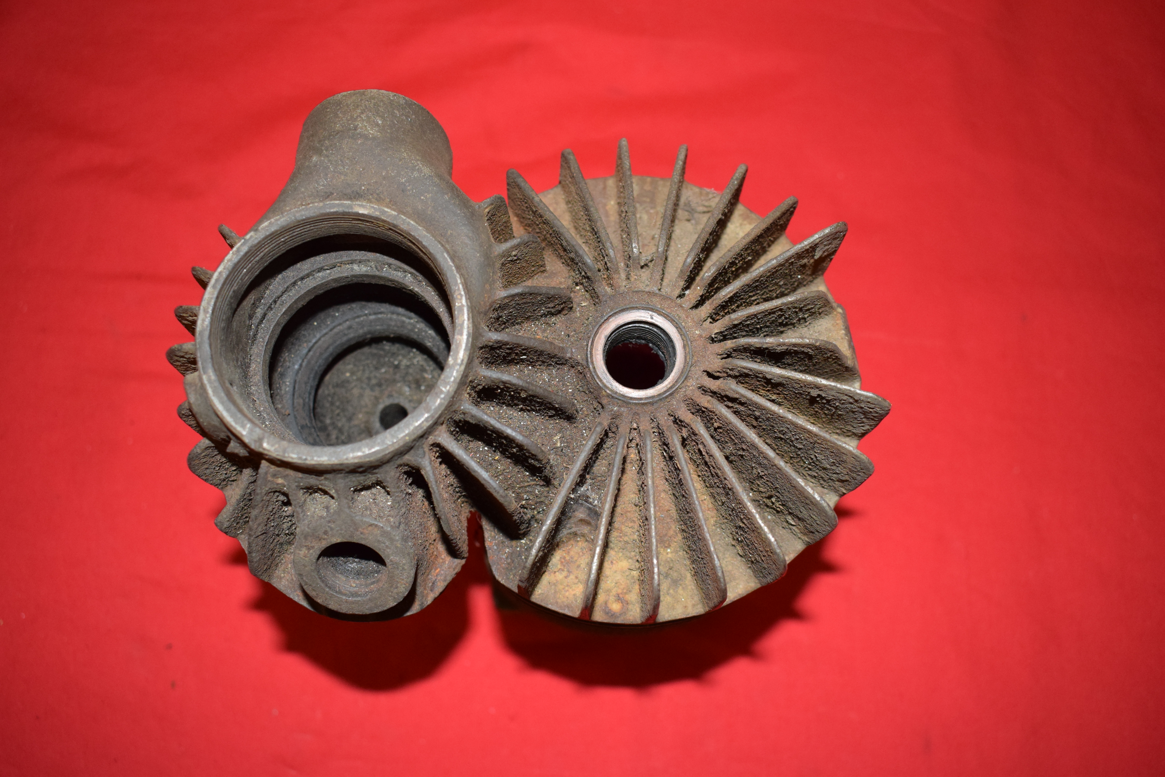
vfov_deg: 40.0
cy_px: 388
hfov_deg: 57.2
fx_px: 1068
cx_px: 582
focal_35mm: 33
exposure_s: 1/200
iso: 1250
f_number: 5
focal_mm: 22
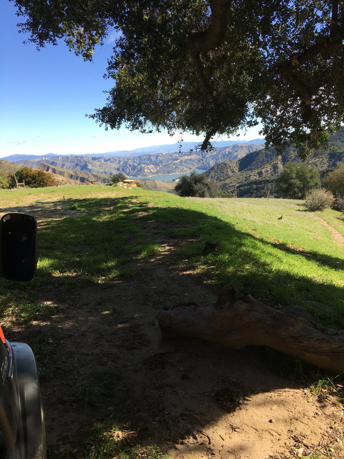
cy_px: 230
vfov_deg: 61.7
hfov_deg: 48.2
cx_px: 172
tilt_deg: -11.8
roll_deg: +5.6
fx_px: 384
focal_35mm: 29
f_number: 2.2
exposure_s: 1/601
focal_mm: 4.15
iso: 25
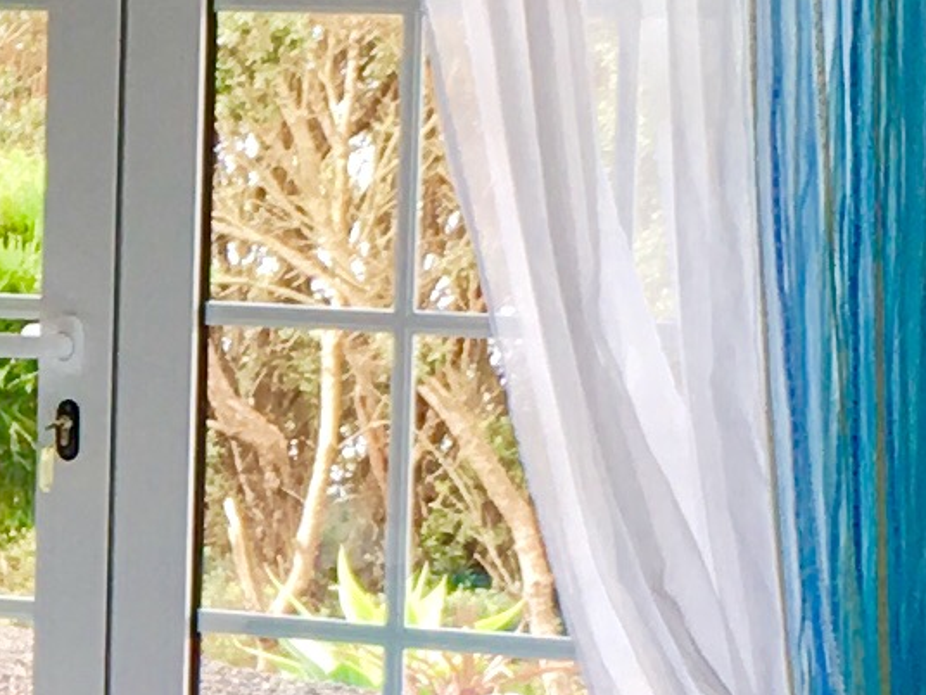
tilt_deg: -8.6
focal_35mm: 218
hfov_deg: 8.8
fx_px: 5832
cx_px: -643
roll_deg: -0.8
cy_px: 698
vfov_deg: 6.8
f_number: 2.2
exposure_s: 1/50
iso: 25
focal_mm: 4.15
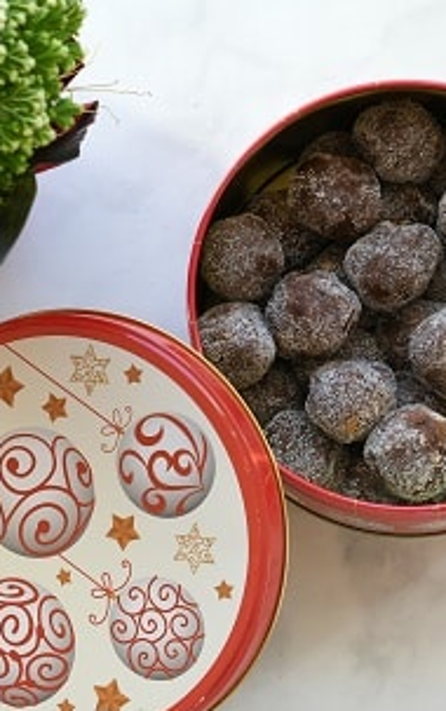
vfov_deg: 17.2
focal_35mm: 121
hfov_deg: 10.8
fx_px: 2348
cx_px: 347
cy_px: 375
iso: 200
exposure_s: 1/100
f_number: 5
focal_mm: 40
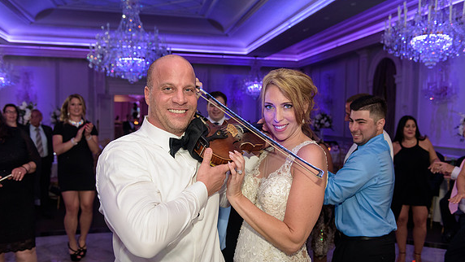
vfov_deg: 34.6
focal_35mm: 34
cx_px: 234
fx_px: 419
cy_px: 145
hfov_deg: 58.0
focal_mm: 32
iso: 1600
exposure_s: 1/125
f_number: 3.2
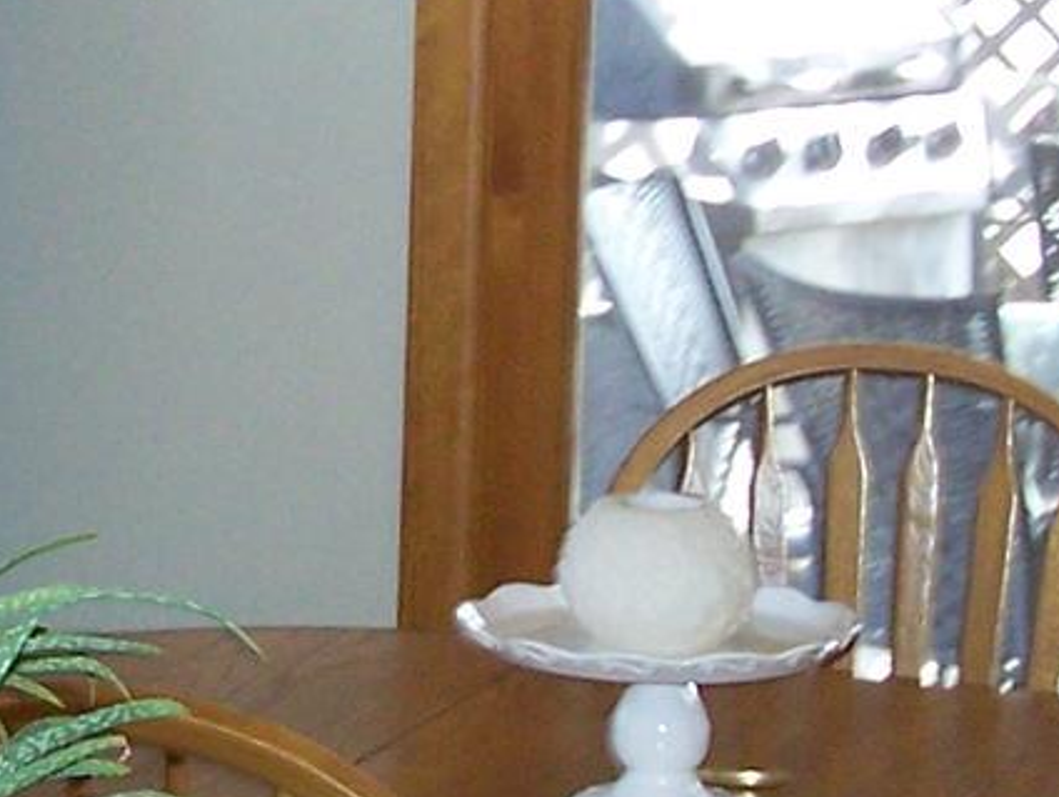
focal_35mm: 183
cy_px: 445
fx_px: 5605
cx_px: 212
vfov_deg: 8.1
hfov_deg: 10.8
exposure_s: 1/60
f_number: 2.8
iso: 160
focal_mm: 6.3
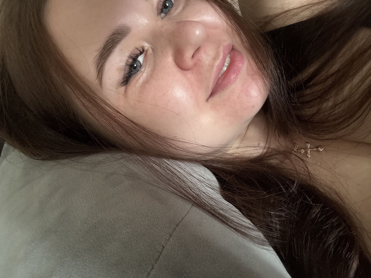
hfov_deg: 73.9
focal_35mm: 23
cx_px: 186
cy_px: 139
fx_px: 247
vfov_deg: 58.9
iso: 400
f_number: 1.9
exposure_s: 1/37
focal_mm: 2.69
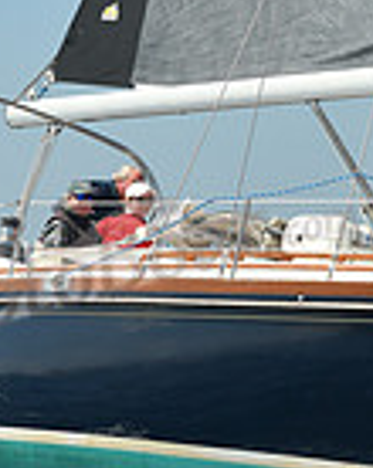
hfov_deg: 5.5
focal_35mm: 277
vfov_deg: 7.0
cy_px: 42
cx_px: 536
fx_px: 3831
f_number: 6.3
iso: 320
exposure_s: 1/640
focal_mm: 70
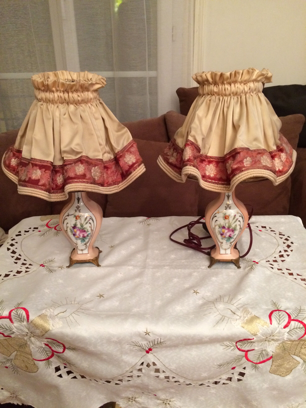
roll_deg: +3.4
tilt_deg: -26.8
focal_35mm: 29
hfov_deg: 48.2
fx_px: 342
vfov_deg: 61.7
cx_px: 153
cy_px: 204
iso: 250
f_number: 2.2
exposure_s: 1/17
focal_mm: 4.15
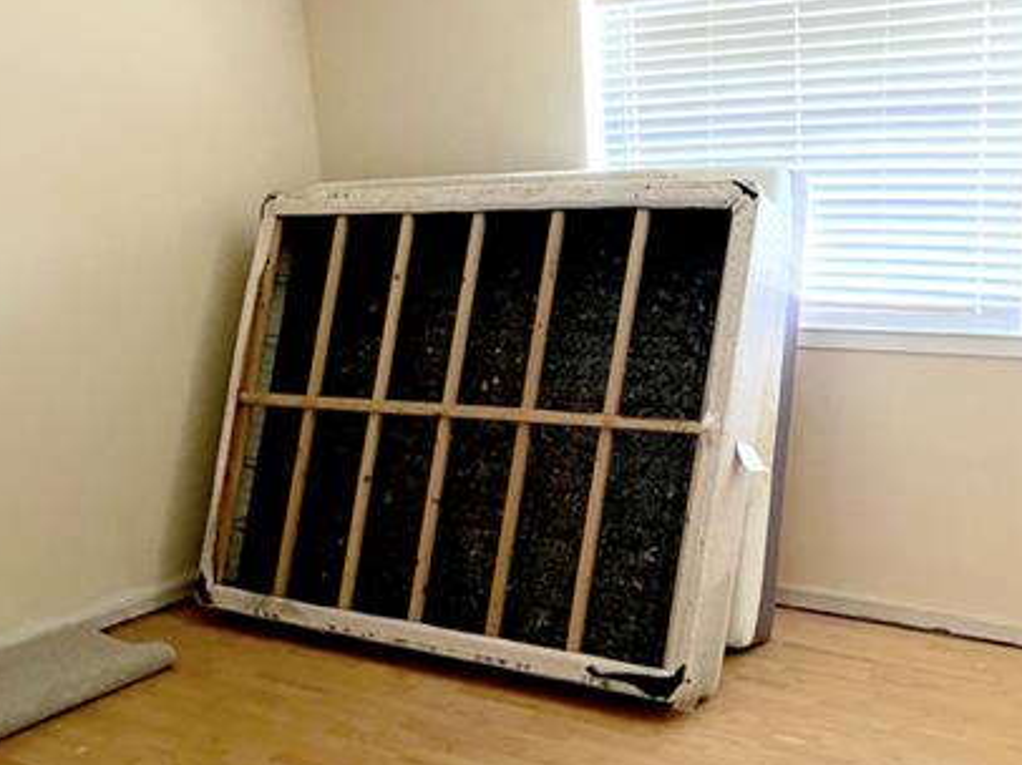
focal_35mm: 41
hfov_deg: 45.4
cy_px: 496
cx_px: 644
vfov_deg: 34.8
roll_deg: +2.7
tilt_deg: -16.1
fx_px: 1210
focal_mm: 5.1
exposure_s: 1/39
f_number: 1.6
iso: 640
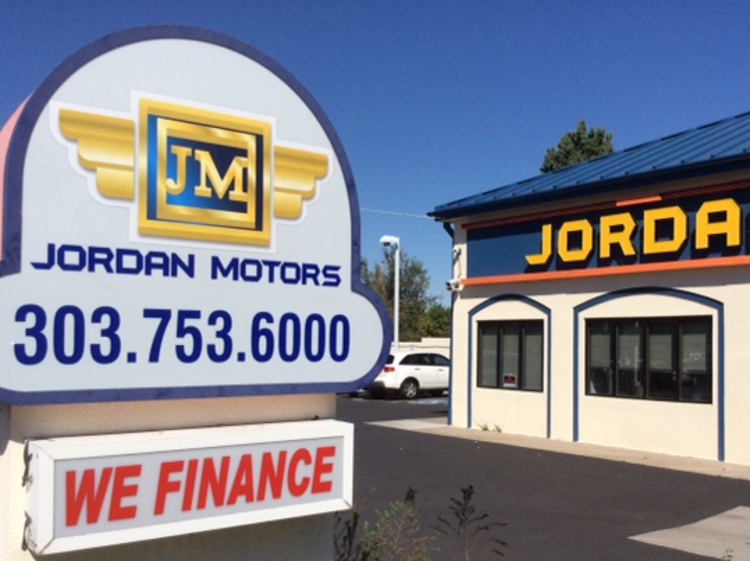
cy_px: 327
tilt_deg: +0.3
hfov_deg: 49.0
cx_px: 402
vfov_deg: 37.6
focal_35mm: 38
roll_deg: -0.2
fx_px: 822
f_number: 2.4
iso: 32
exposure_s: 1/2725
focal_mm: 3.3
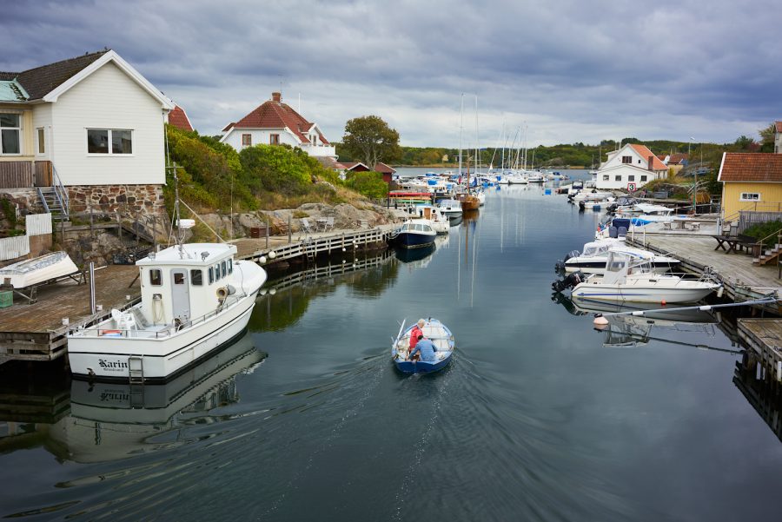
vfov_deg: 37.9
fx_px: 761
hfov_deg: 54.4
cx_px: 391
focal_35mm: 35
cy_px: 261
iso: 100
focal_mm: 35
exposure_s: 1/40
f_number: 8
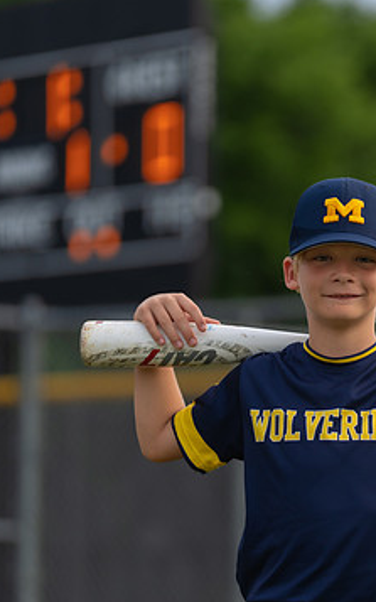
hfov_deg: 5.2
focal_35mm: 254
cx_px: 309
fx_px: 4166
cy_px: 321
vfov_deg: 8.3
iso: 160
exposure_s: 1/320
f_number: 2.8
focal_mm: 147
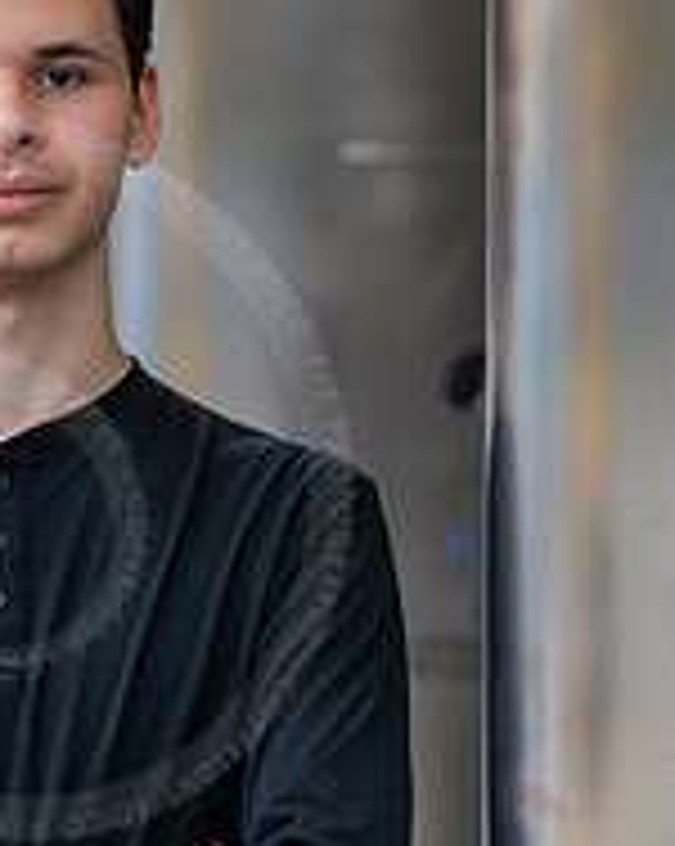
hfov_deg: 5.4
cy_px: 648
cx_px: 40
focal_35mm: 286
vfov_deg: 6.8
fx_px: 7154
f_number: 1.3
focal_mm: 85
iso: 250
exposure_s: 1/640
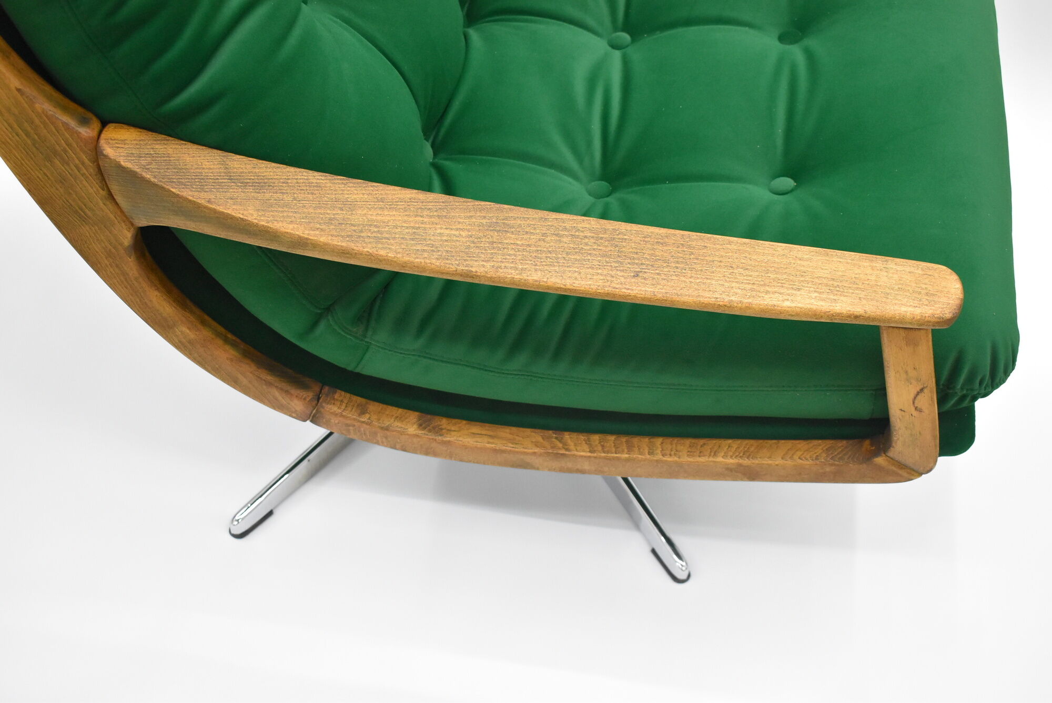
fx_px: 1404
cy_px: 352
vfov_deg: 28.1
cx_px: 526
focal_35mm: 48
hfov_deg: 41.1
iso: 2800
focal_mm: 32
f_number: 4.5
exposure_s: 1/125
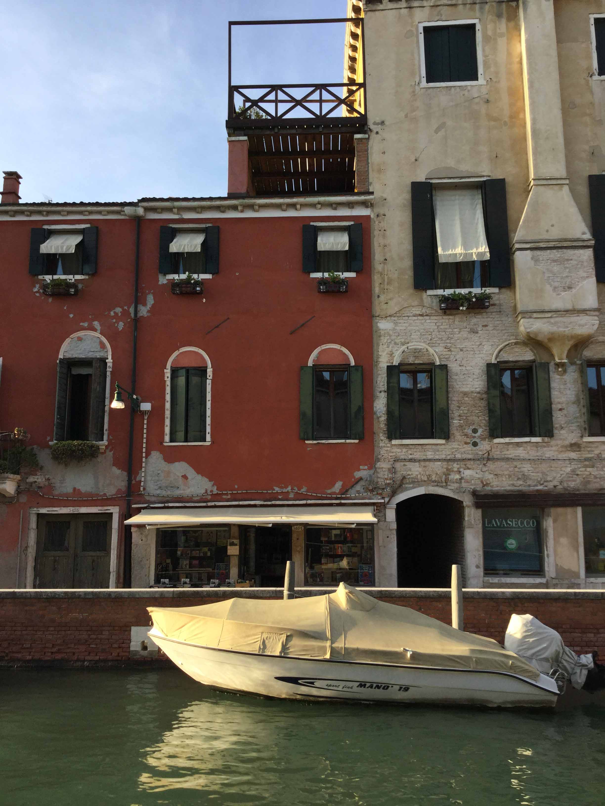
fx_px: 722
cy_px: 403
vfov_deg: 58.4
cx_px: 302
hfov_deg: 45.4
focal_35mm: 31
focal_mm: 3.3
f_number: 2.4
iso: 25
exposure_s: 1/506
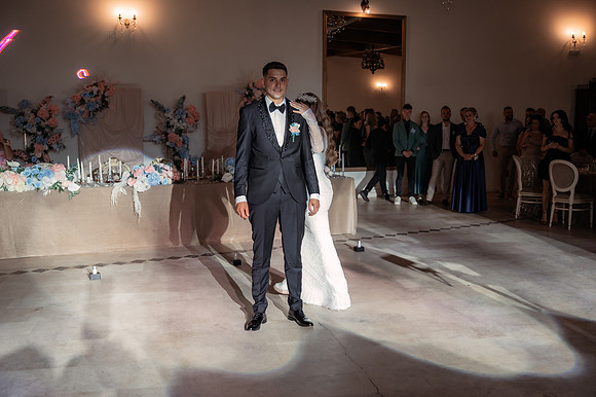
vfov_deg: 36.8
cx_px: 298
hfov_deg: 53.2
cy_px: 198
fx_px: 596
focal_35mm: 36
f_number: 2.8
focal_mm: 36
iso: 1600
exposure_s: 1/320
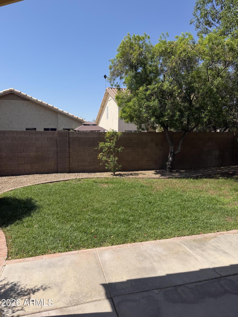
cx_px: 119
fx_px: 220
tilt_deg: -5.9
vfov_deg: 71.6
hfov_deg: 56.8
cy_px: 158
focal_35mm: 24
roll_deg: -0.1
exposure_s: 1/4975
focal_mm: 6.76
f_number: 1.78
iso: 80
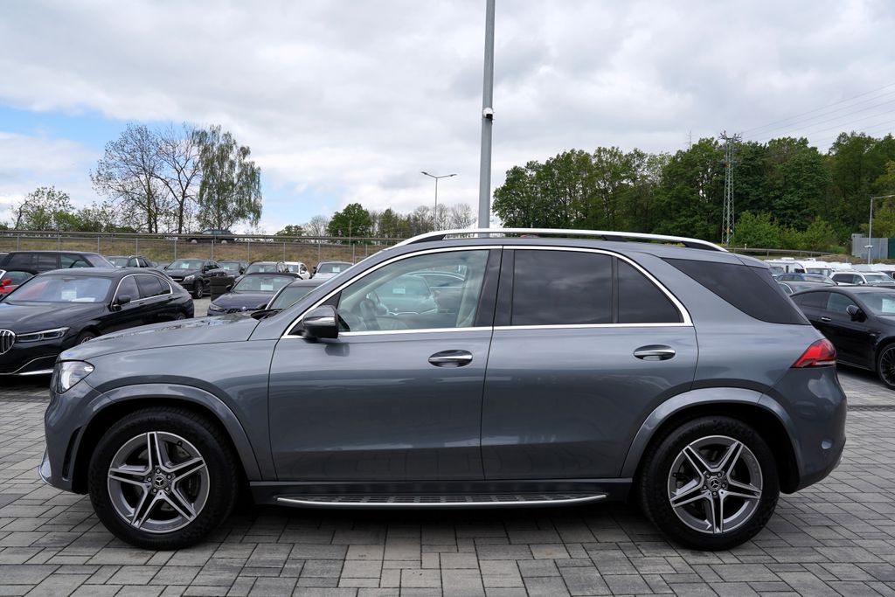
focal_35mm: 24
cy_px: 298
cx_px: 448
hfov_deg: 73.7
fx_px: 597
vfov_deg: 53.1
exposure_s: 1/320
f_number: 8
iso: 100
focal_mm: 24
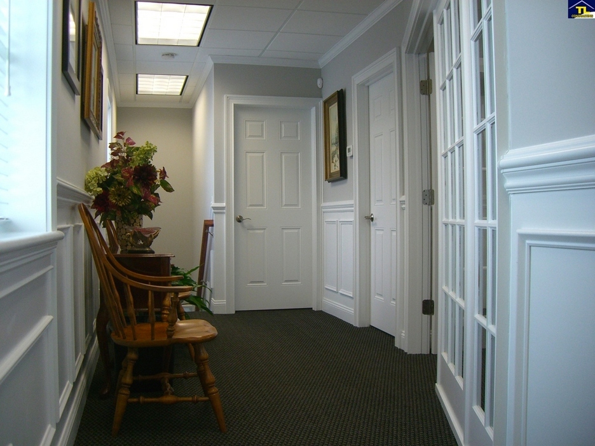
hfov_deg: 49.0
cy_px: 223
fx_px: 653
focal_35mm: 38
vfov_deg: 37.7
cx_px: 298
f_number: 2.7
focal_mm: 6.2
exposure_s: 1/100
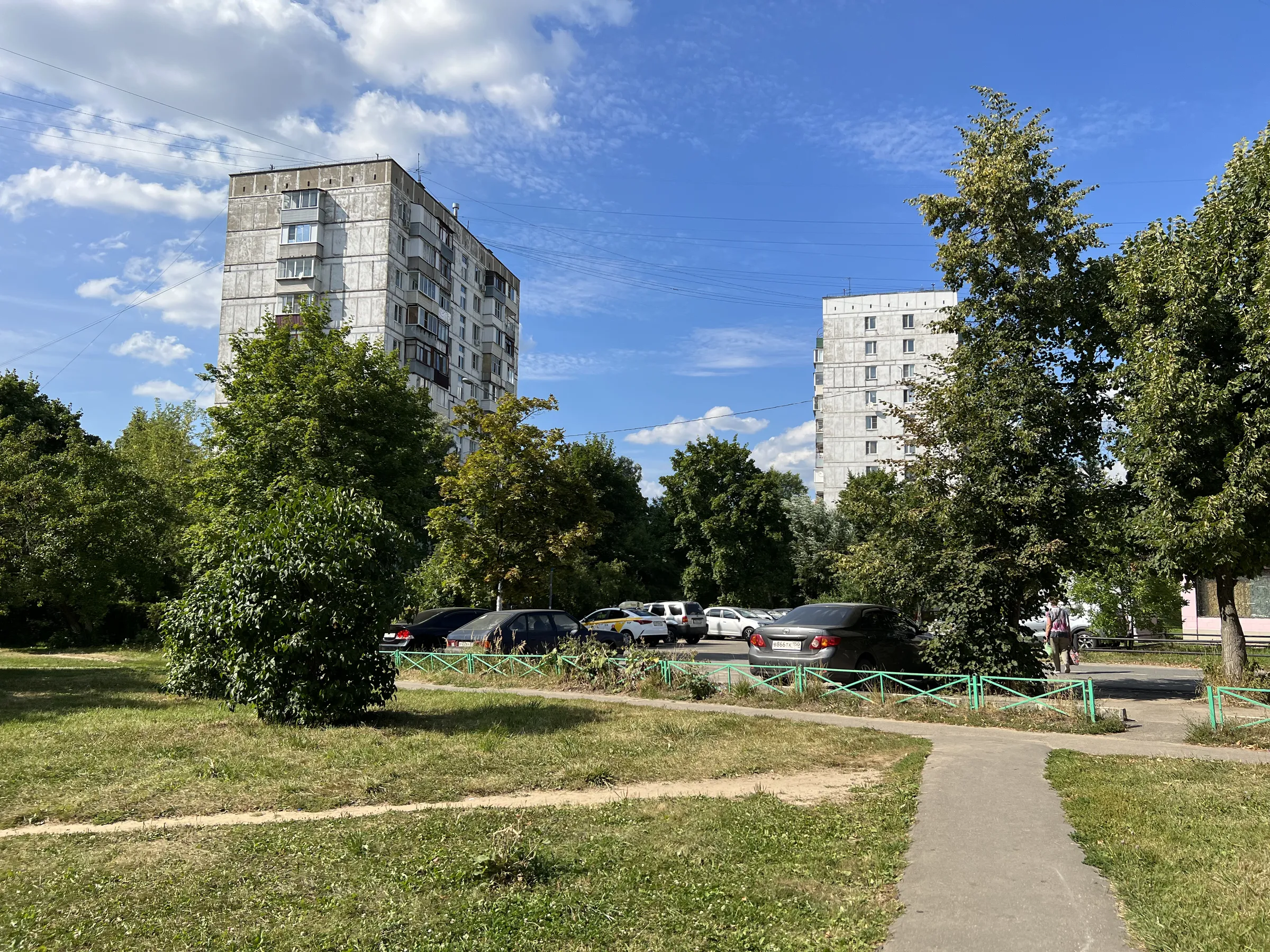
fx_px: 954
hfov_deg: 67.3
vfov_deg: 53.1
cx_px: 635
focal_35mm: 26
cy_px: 476
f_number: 1.5
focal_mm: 5.7
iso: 50
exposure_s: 1/3831
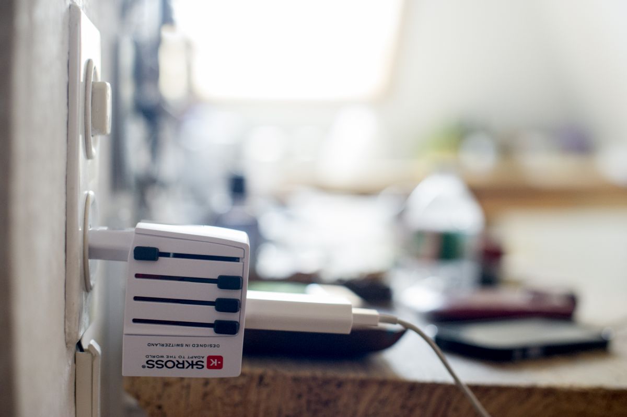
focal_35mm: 50
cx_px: 314
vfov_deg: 26.9
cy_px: 208
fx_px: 870
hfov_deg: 39.6
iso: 3200
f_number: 3.2
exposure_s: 1/250
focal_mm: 50
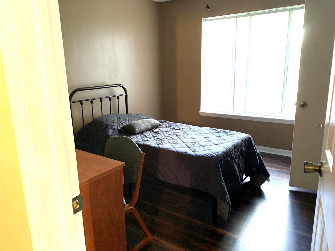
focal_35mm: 26
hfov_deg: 67.3
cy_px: 126
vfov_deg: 53.1
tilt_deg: -14.3
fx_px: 252
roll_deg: +2.1
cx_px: 168
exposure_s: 1/40
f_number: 1.8
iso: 250
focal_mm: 4.25
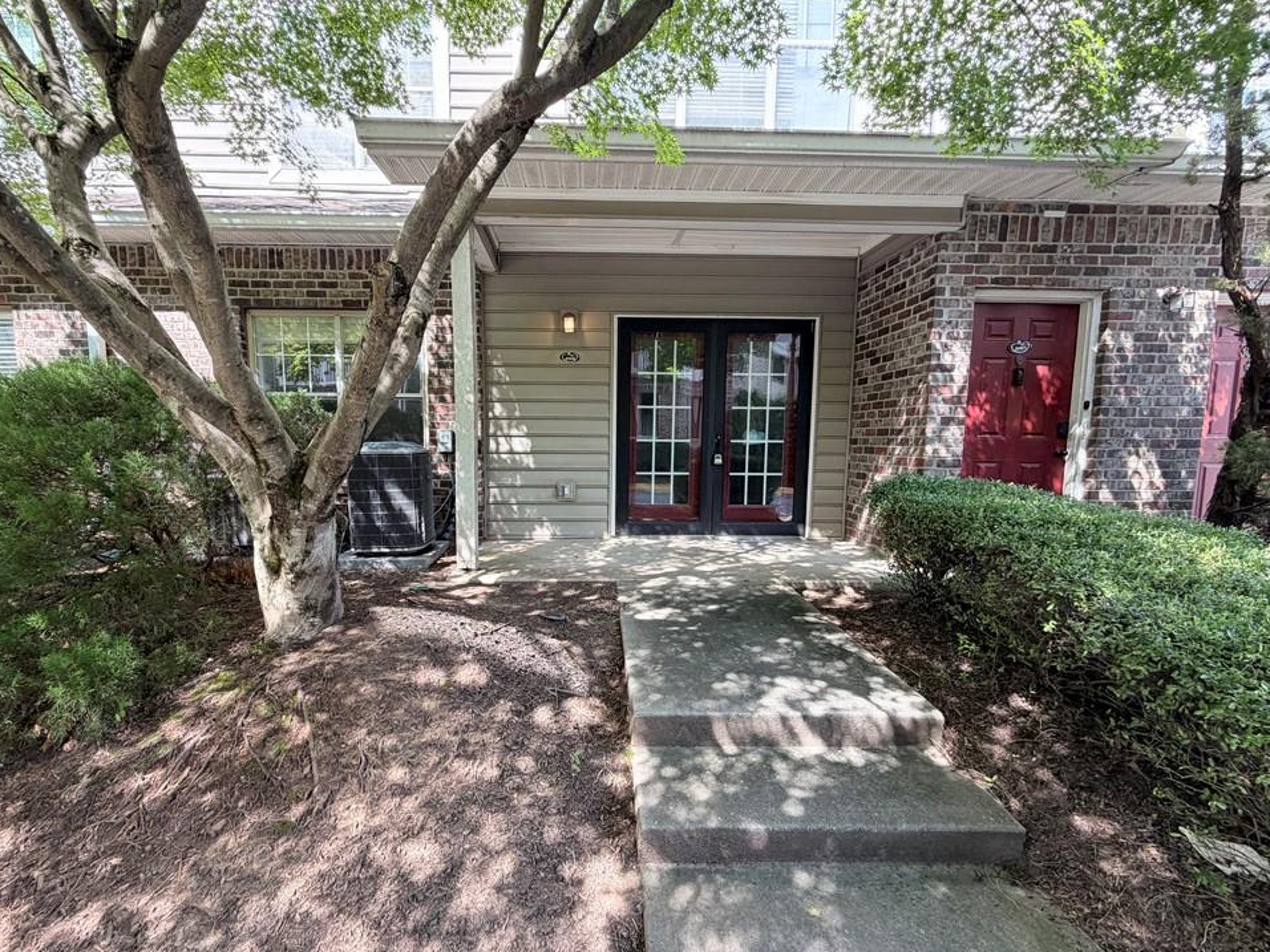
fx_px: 550
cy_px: 495
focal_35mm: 15
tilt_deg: -6.6
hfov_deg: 98.1
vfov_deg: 81.7
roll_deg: -0.3
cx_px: 600
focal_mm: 2.22
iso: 80
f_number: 2.2
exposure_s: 1/121
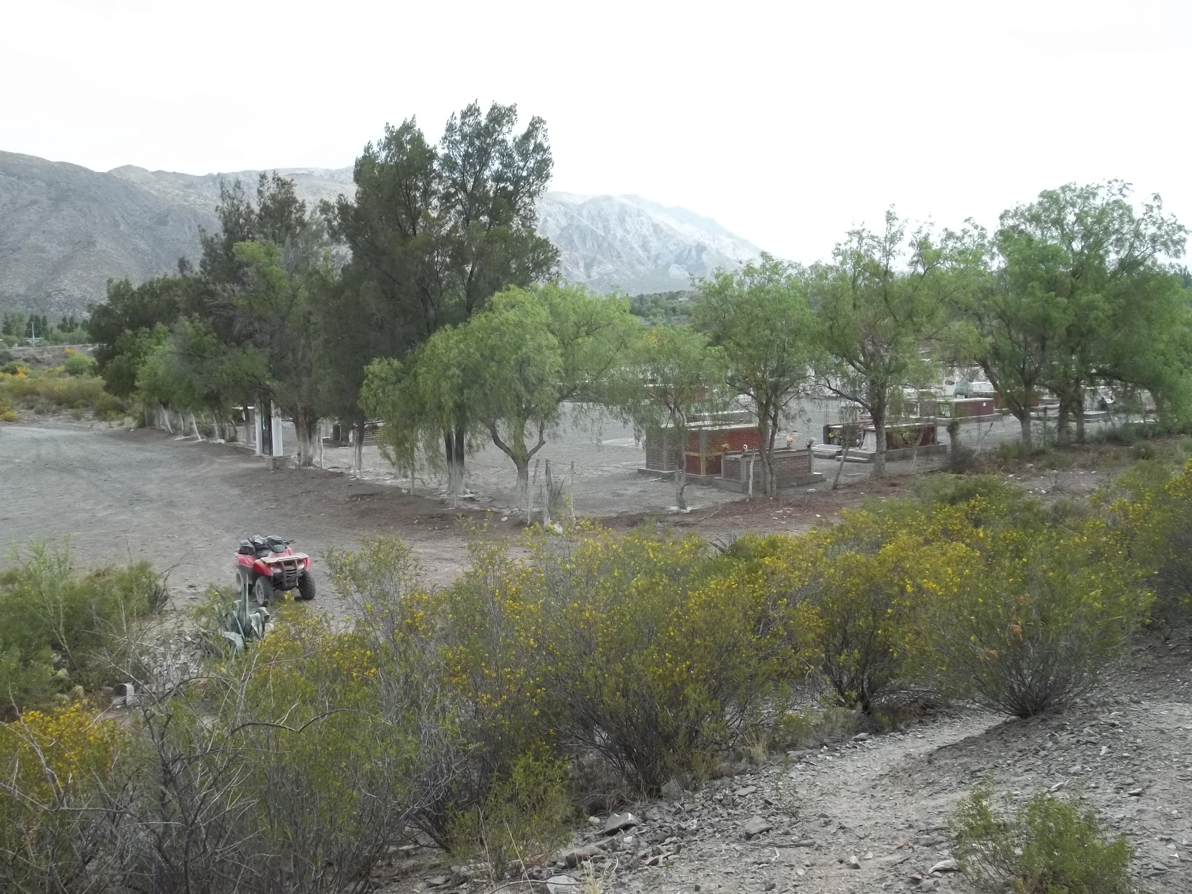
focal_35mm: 33
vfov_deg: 42.9
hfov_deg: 55.4
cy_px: 447
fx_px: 1136
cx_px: 596
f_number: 3.3
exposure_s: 1/250
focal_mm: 5.9
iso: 64
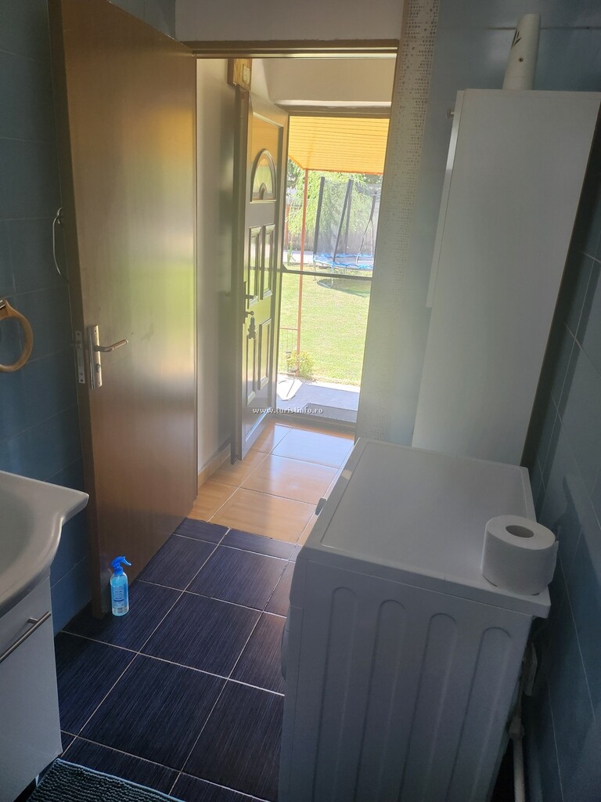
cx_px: 300
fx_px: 556
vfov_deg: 71.6
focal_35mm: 24
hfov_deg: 56.8
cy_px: 401
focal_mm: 5
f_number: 1.8
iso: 160
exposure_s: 1/180
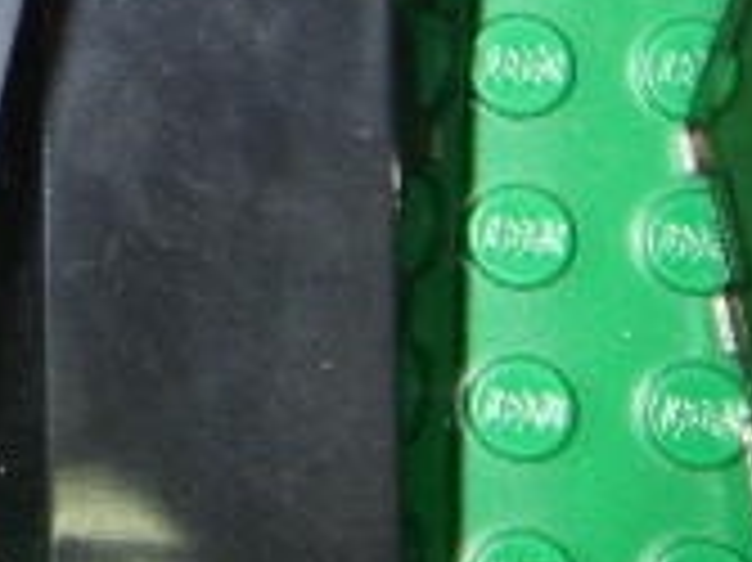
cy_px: -423
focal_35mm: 241
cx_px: -558
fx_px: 5232
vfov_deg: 6.0
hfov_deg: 8.0
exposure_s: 1/60
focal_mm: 10.5
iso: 160
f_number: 3.7
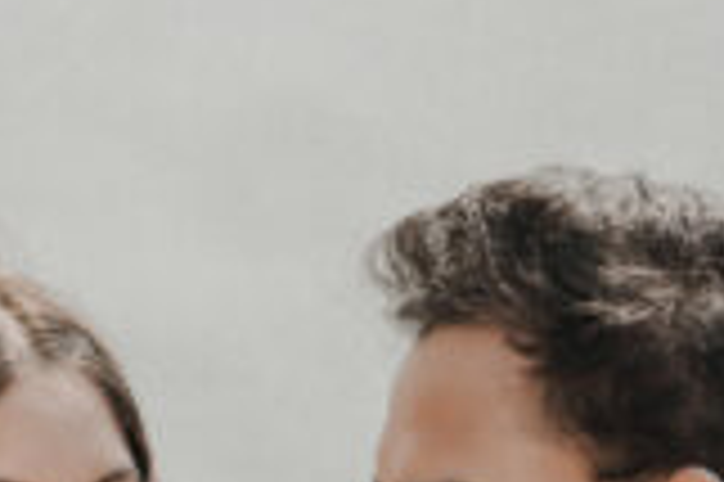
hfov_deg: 3.8
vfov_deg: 2.5
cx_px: 454
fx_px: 10889
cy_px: 673
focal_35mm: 542
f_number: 2.2
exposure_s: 1/320
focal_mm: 85
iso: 100
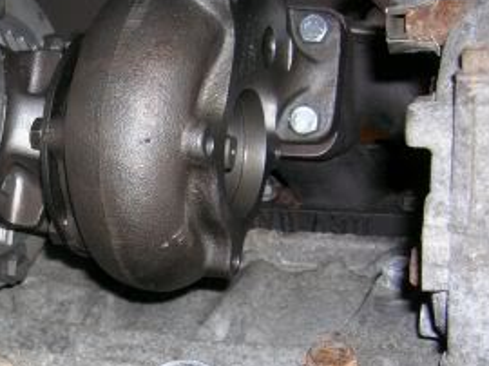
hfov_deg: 29.6
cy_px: 224
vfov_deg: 23.2
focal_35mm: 63
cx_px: 60
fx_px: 889
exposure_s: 1/60.1
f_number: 2.9
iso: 50
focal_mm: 5.7
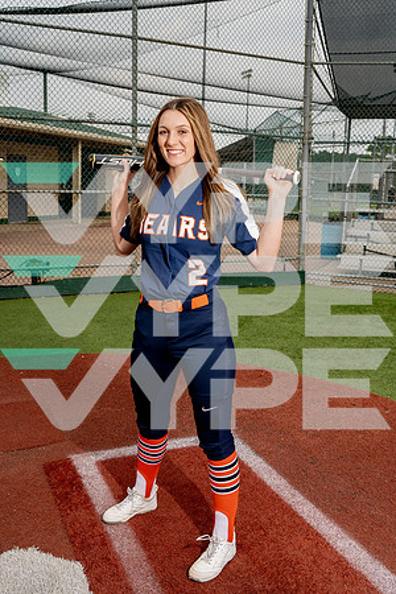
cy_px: 297
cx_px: 198
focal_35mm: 35
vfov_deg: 54.4
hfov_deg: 37.9
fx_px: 577
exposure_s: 1/250
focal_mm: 35
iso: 125
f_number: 8
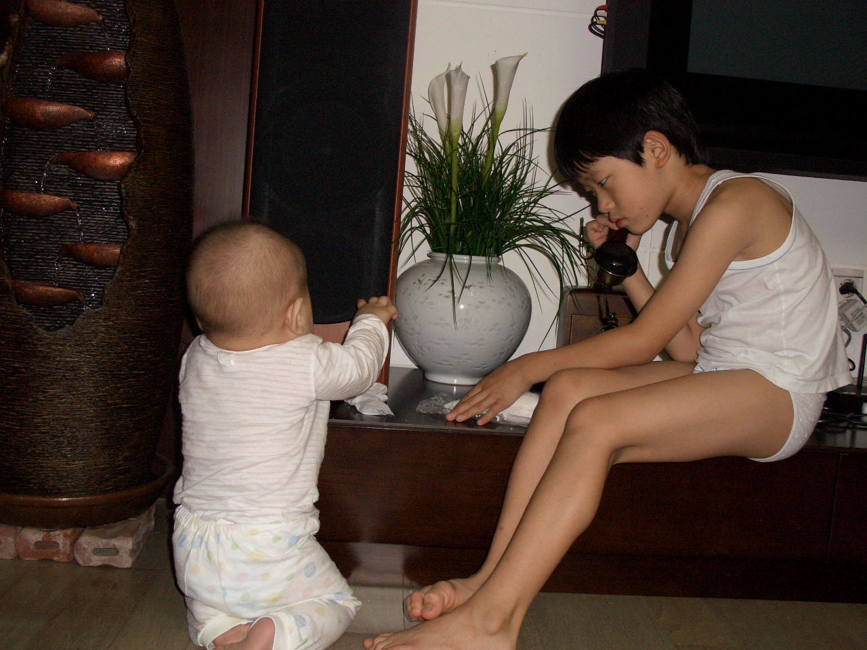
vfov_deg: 39.7
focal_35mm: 36
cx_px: 434
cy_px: 325
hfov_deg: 51.4
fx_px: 902
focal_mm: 7.8
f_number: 2.9
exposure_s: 1/60
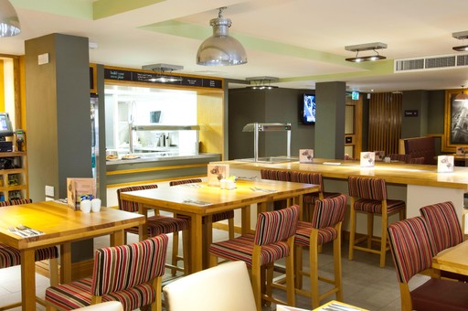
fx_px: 467
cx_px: 234
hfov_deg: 53.2
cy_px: 156
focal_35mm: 36
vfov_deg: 36.8
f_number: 8
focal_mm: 24
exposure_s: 1/2
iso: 200
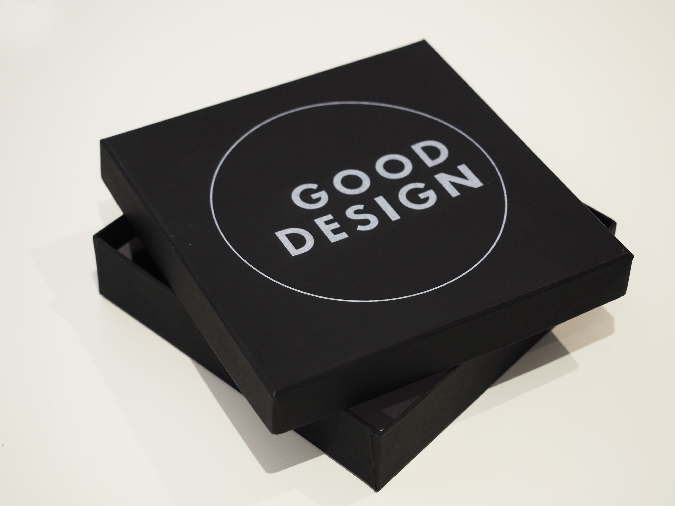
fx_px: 1560
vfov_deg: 18.4
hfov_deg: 24.4
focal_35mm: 80
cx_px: 338
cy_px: 253
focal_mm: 40
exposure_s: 1/40
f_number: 2.8
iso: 400
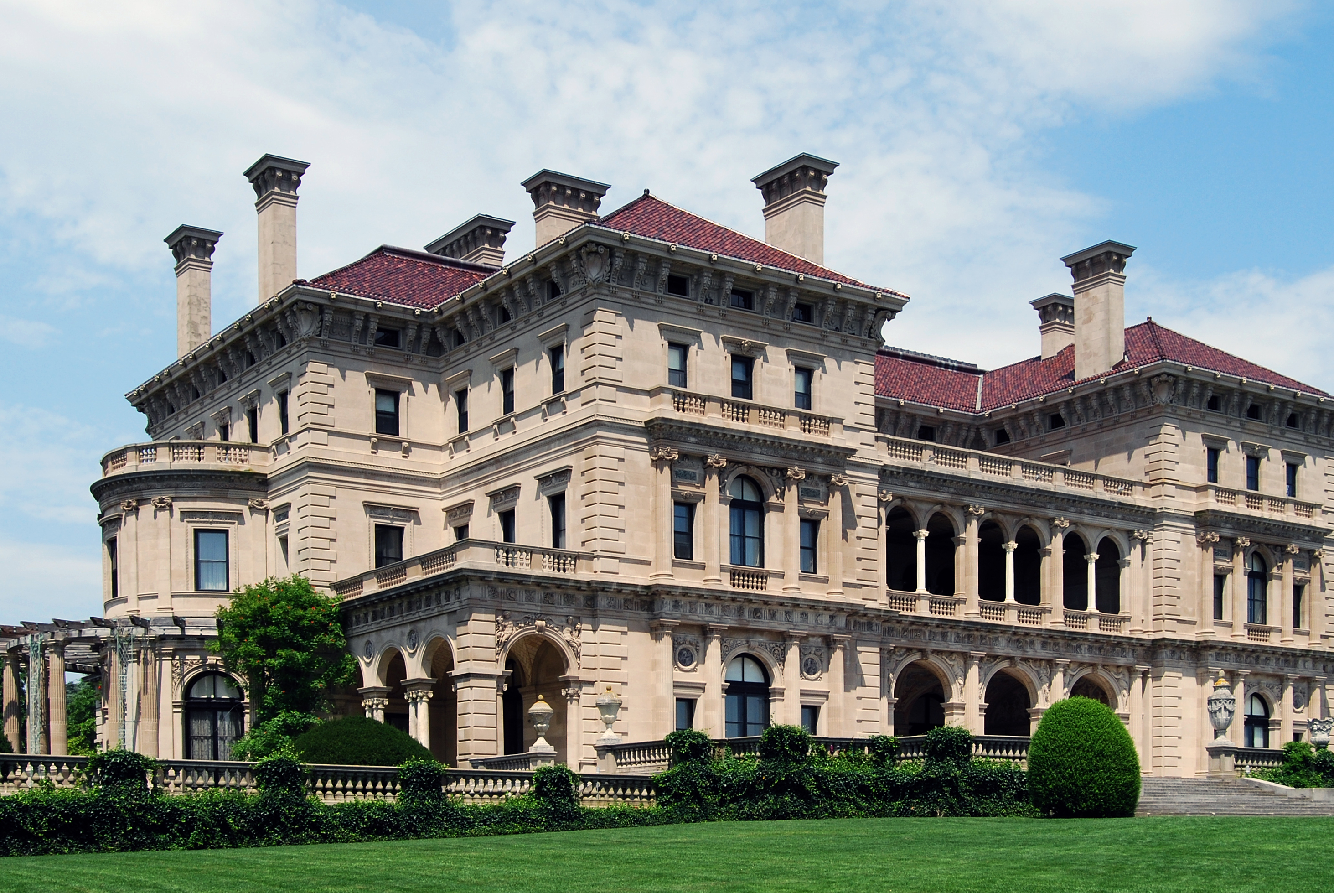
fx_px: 1694
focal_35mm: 46
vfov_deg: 29.5
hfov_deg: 42.9
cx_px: 732
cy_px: 474
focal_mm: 23
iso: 180
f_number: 10
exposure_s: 1/250
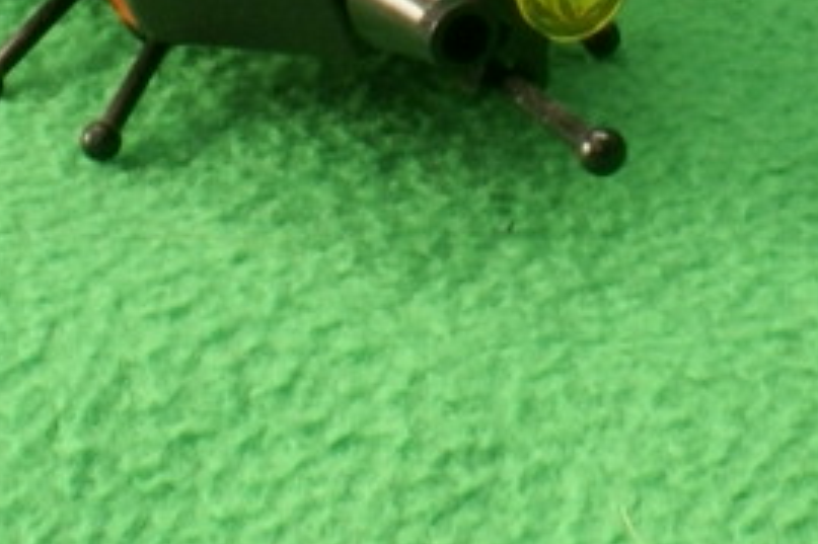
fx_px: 5836
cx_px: 584
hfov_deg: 8.0
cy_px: -811
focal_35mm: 257
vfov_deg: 5.2
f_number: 22
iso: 100
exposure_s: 30
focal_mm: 24
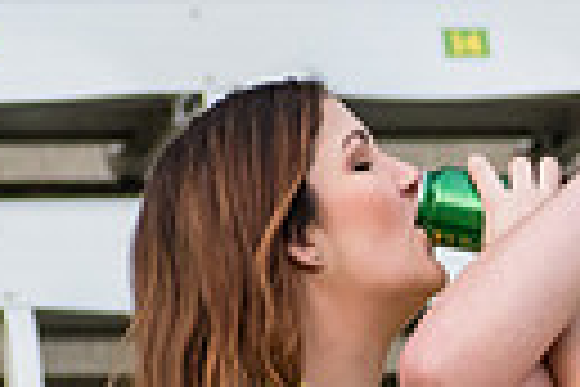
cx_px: 709
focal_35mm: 2154
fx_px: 34701
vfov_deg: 0.6
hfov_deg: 1.0
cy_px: 401
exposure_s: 1/500
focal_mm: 300
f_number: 6.3
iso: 900
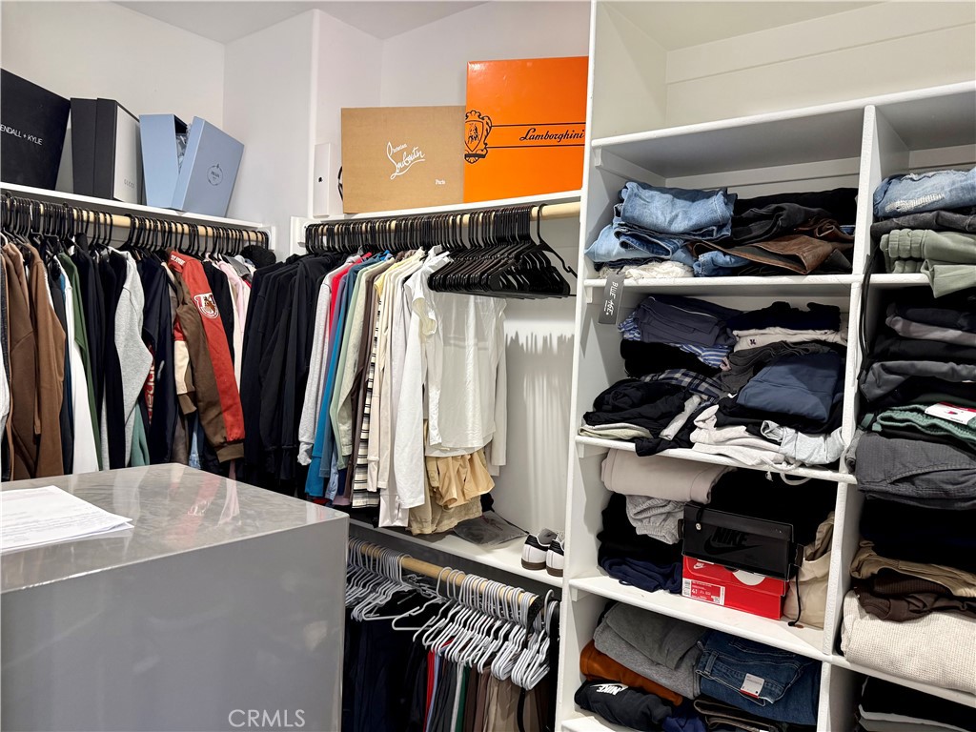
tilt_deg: -2.2
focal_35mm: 24
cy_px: 366
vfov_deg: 56.8
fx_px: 677
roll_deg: -2.2
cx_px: 488
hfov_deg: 71.6
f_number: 1.78
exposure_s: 1/60
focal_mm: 6.76
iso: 200
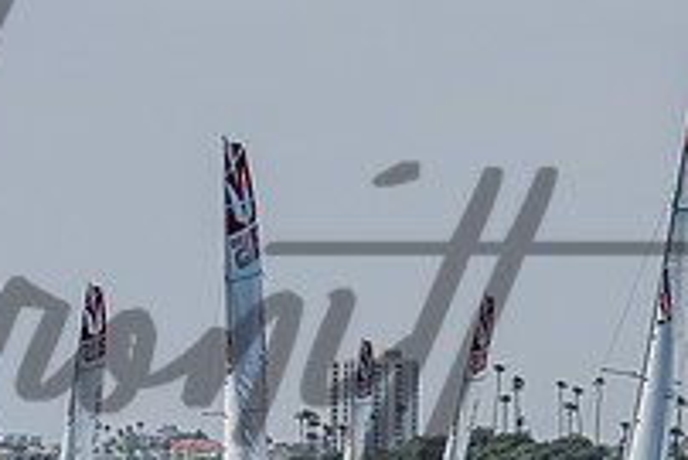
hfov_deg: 4.7
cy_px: 335
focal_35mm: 438
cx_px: 315
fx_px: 8376
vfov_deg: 3.1
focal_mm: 120
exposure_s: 1/1250
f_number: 8
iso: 400
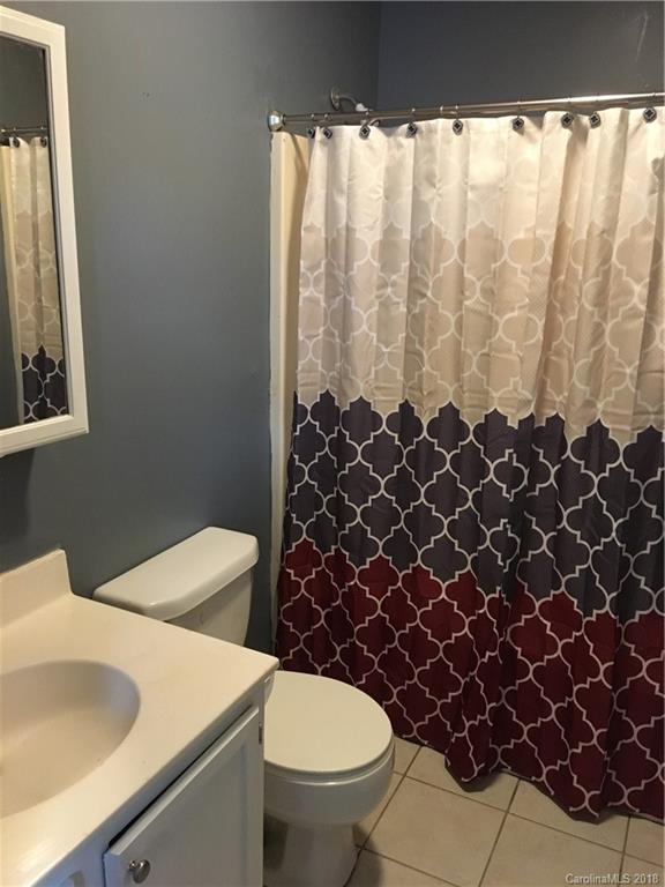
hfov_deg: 48.2
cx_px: 332
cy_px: 444
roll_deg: -1.2
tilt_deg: -15.8
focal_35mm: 29
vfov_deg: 61.7
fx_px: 743
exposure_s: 1/15
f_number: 2.2
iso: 250
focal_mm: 4.15
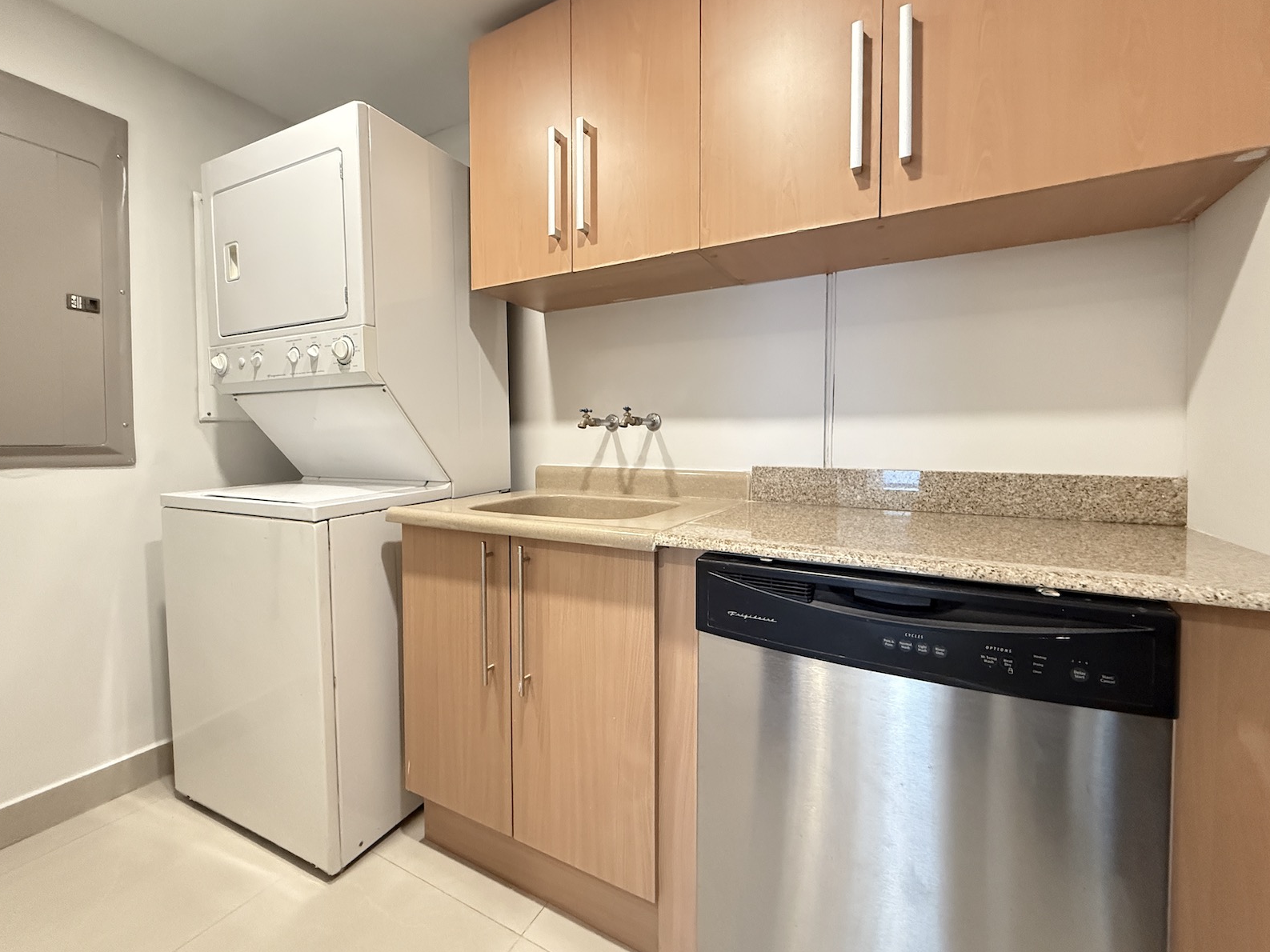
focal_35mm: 15
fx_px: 550
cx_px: 617
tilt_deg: -1.5
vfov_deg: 81.7
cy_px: 453
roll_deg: +0.0
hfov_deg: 98.2
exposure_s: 1/60
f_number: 2.2
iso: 800
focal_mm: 2.22
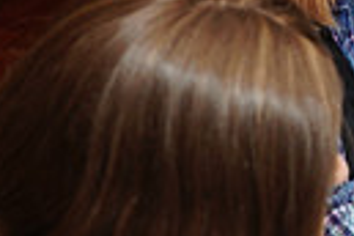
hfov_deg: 13.1
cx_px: 601
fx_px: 1416
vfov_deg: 9.3
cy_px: -89
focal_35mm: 144
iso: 1000
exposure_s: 1/100
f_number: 4
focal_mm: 32
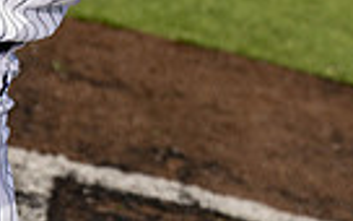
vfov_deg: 6.2
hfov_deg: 10.4
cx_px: 179
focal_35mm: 202
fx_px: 1943
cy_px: -291
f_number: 4
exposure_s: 1/1250
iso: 100
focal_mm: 60
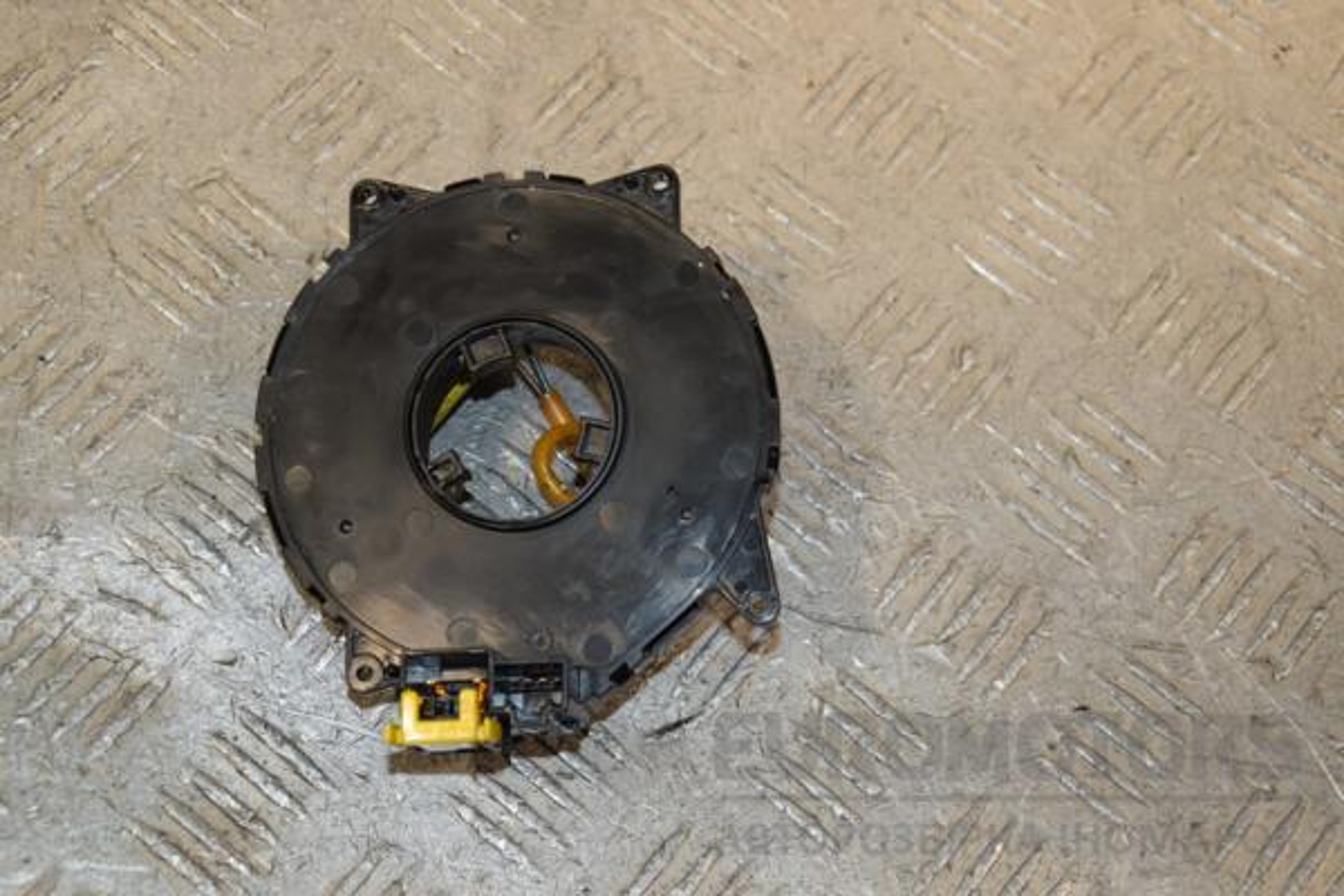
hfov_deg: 28.1
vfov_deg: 18.9
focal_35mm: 72
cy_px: 448
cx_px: 672
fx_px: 2688
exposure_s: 1/200
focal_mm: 48
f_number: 6.3
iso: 800
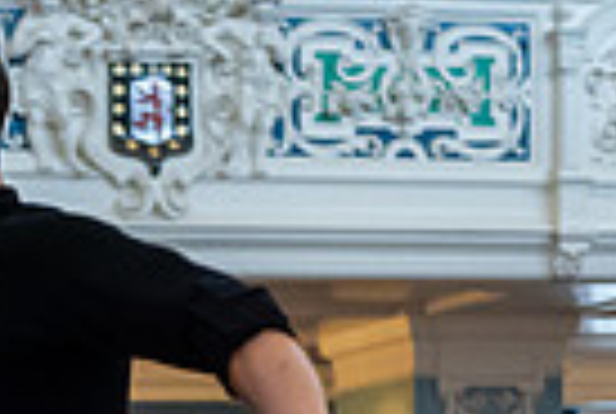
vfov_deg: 8.3
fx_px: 2709
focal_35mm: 158
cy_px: 800
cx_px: -560
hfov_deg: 11.8
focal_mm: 35
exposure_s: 1/500
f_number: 2.2
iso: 6400
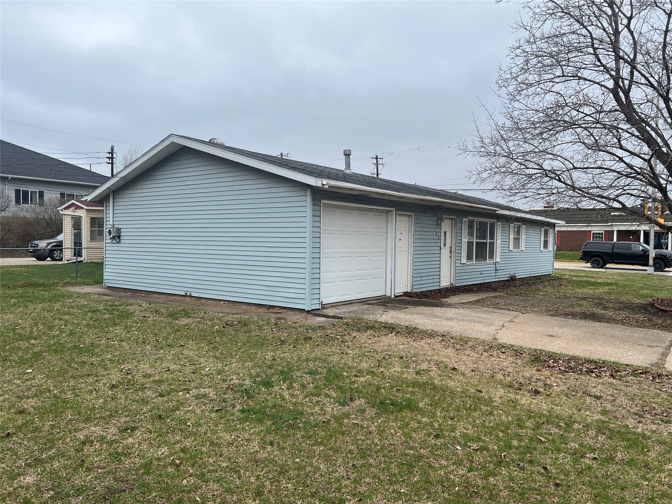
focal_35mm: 26
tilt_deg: -2.0
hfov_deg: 67.3
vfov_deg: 53.1
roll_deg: -1.1
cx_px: 336
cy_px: 252
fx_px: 505
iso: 50
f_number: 1.5
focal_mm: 5.7
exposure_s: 1/1531
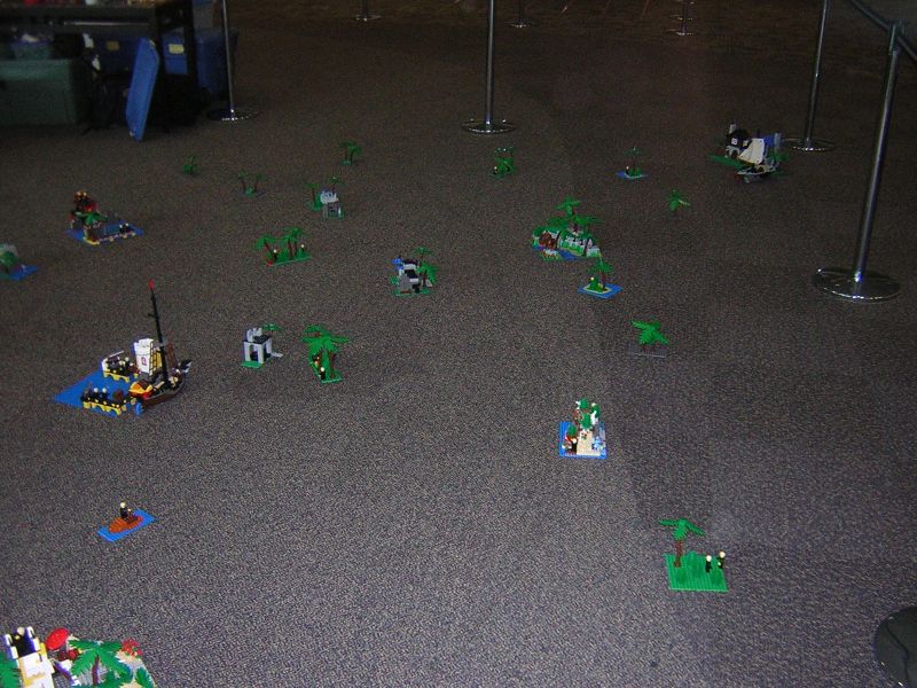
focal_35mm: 36
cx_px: 458
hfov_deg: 51.4
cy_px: 344
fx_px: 954
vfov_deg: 39.7
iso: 400
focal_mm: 4.7
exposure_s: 1/60.1
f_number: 2.6
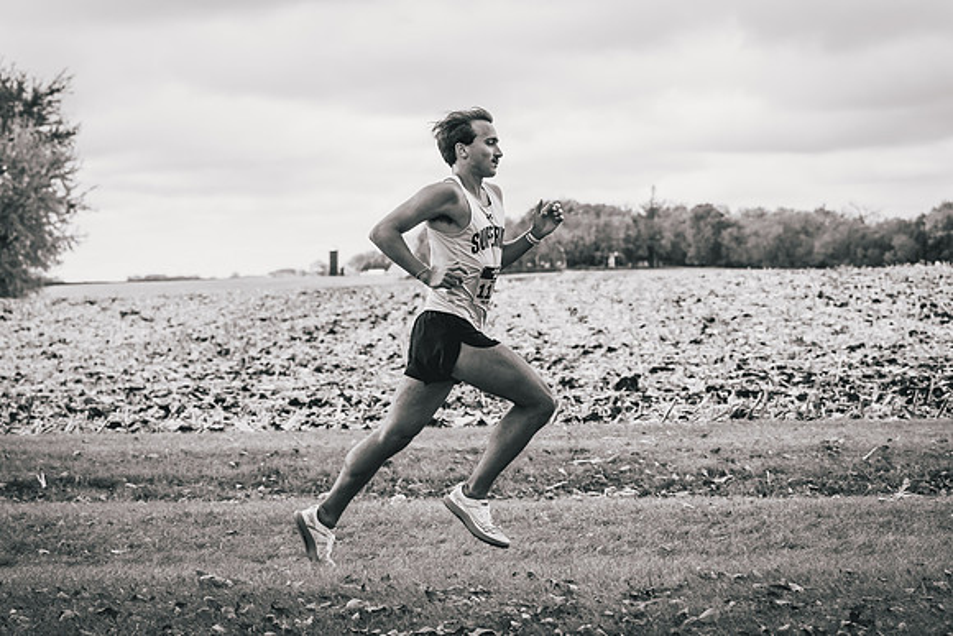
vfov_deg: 14.0
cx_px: 512
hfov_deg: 20.9
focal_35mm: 98
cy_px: 314
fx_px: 2584
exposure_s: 1/1000
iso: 400
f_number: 6.3
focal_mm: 89
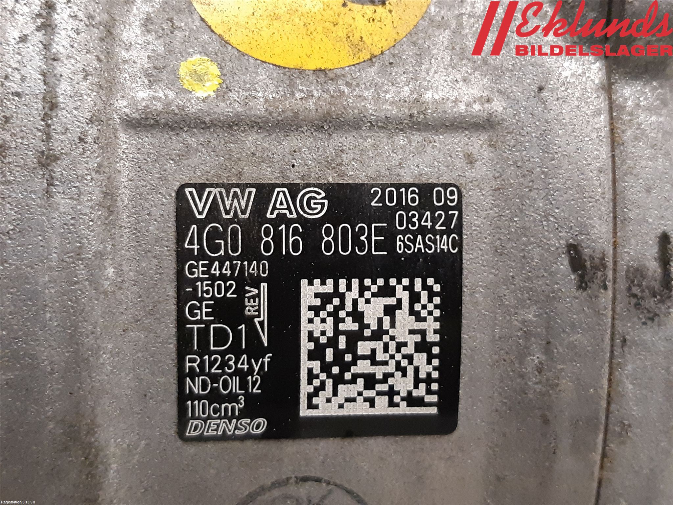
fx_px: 505
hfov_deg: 67.3
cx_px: 336
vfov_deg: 53.1
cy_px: 252
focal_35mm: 26
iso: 320
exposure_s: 1/50
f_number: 1.7
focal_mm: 3.93
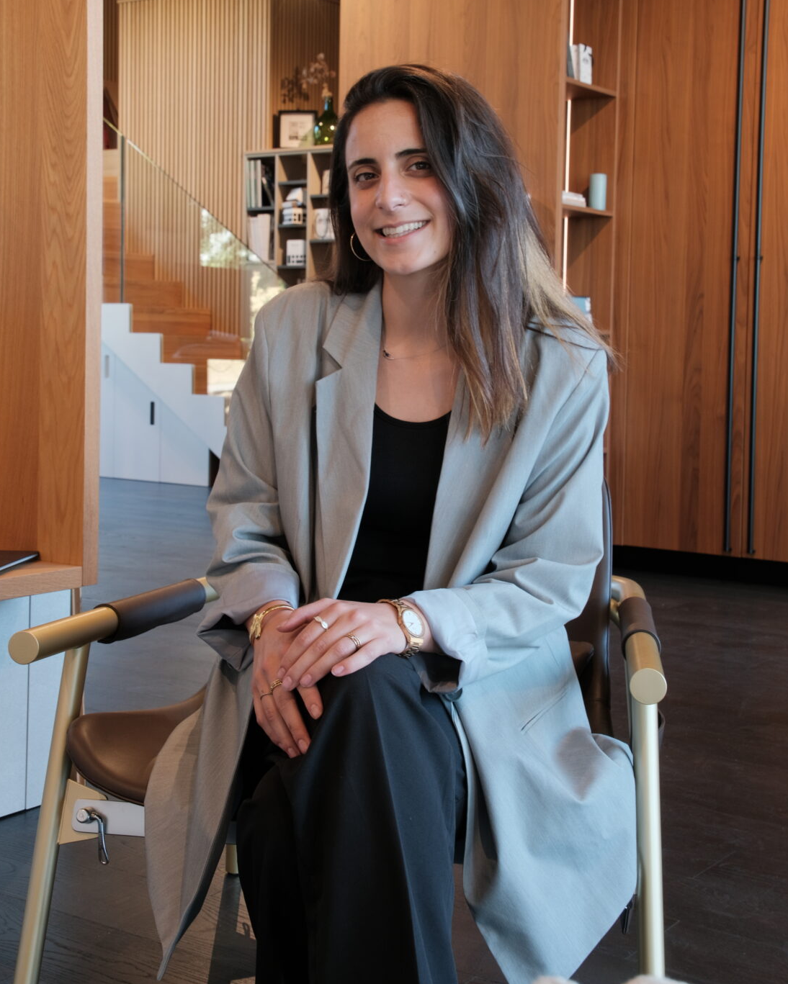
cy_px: 389
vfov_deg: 39.4
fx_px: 1370
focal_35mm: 47
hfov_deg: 32.1
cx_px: 391
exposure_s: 1/5
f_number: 9
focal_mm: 27.5
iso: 320
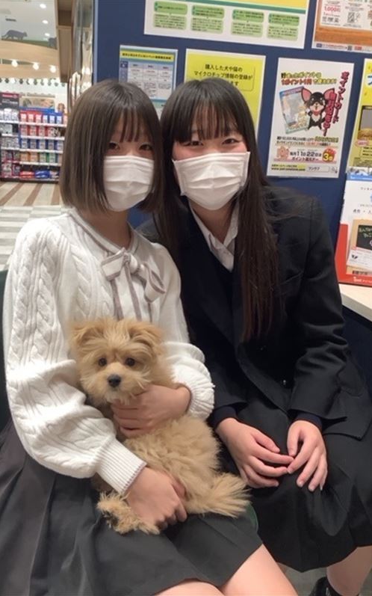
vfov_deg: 58.1
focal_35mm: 33
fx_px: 535
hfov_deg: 38.2
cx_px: 152
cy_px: 298
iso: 64
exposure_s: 1/50
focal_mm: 3.3
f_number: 2.4
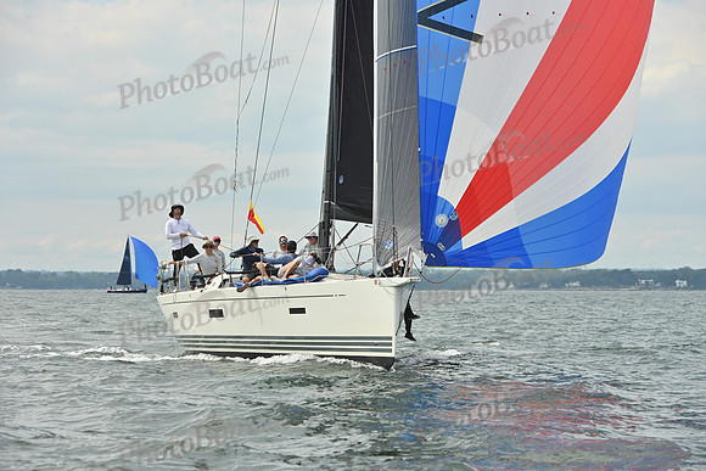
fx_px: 2942
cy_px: 236
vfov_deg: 9.2
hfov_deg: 13.7
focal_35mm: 150
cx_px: 353
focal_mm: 150
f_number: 8
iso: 320
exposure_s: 1/1600
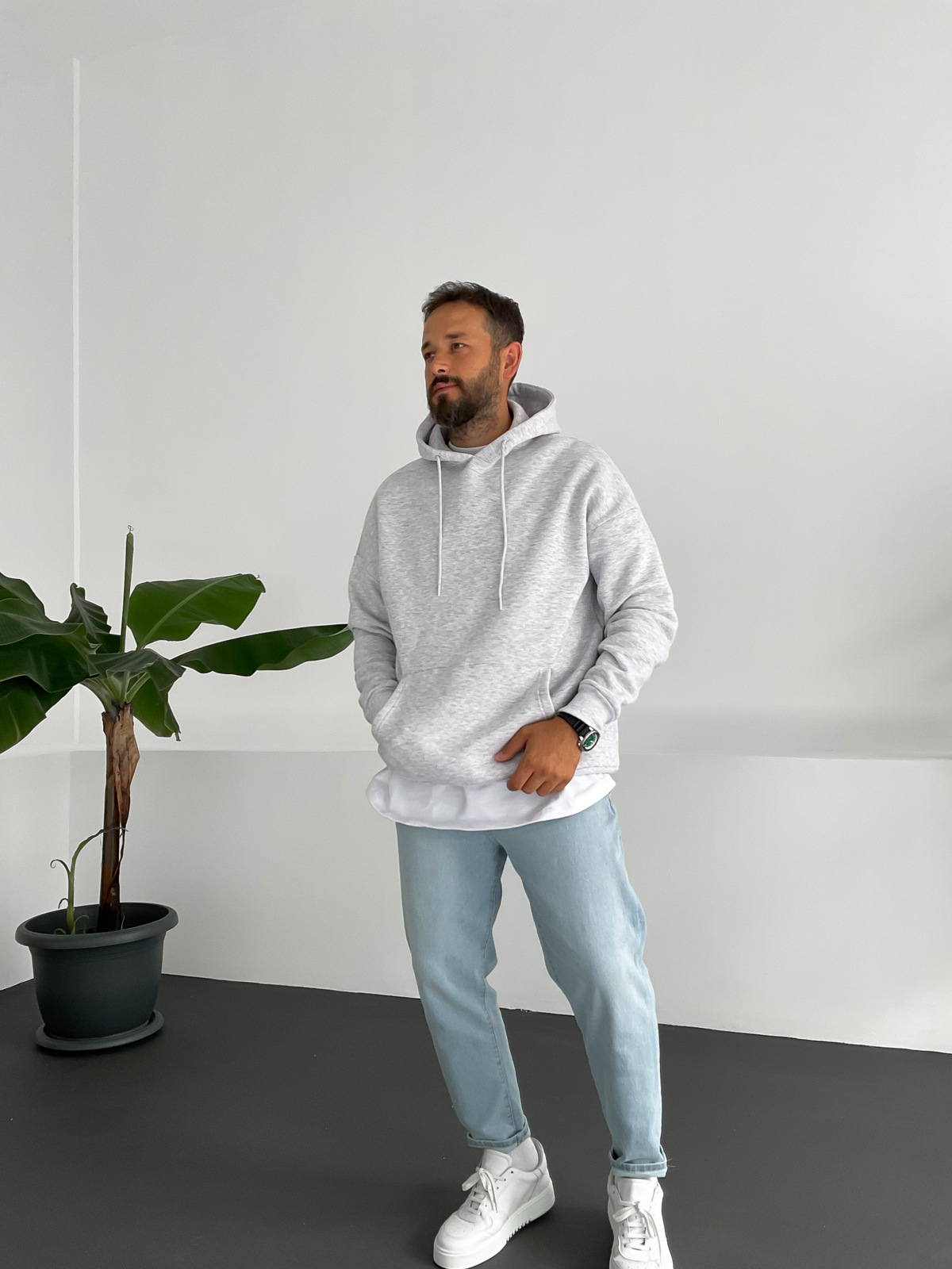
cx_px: 476
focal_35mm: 29
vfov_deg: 61.7
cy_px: 634
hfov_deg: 48.2
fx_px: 1063
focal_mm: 3
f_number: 1.8
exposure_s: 1/120
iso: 40
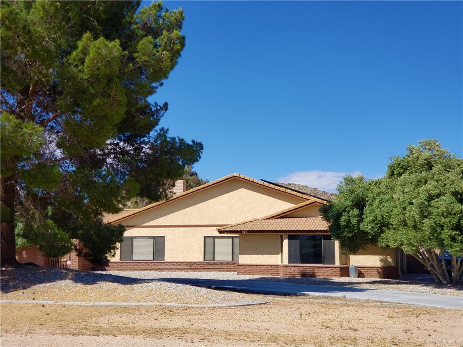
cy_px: 174
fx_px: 696
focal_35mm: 52
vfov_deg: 28.0
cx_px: 232
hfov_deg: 36.8
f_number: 2.4
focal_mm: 6
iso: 32
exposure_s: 1/912
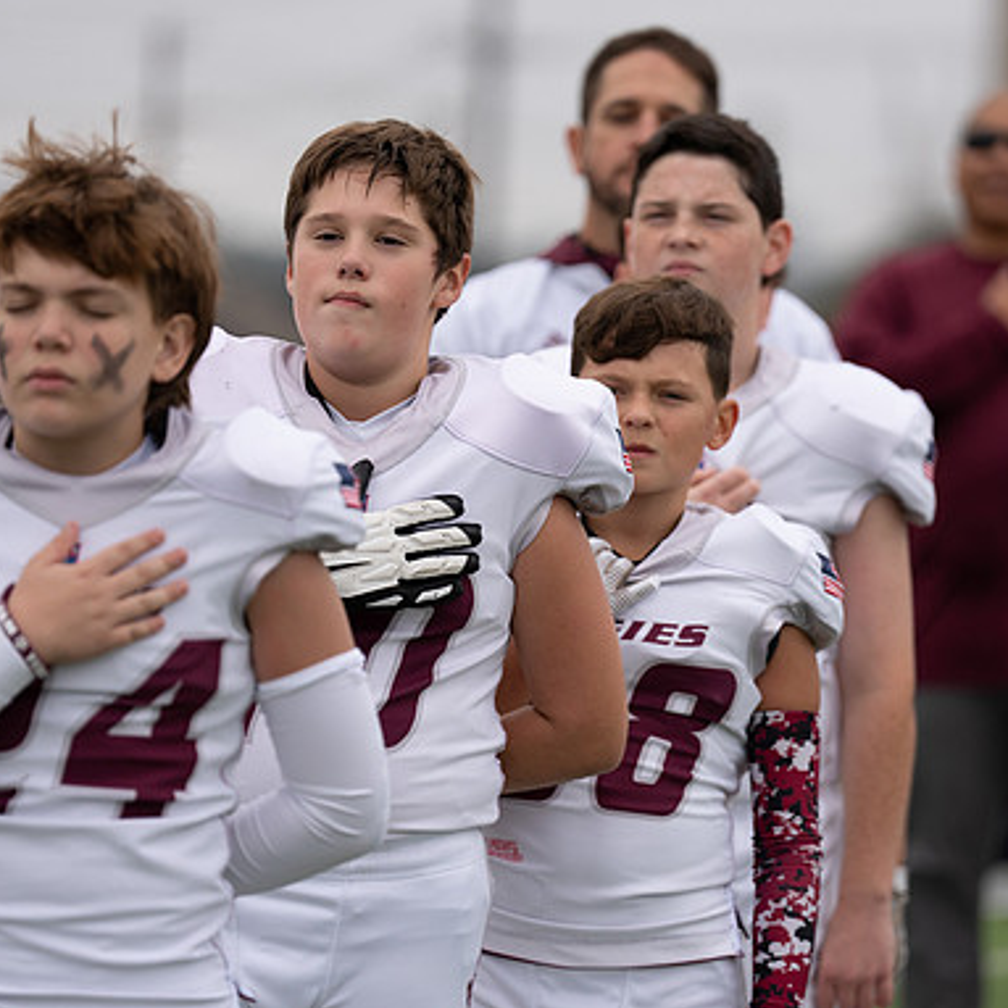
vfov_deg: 7.8
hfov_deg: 7.8
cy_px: 504
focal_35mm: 225
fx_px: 7413
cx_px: 603
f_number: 2.8
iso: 500
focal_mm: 175
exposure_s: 1/1250
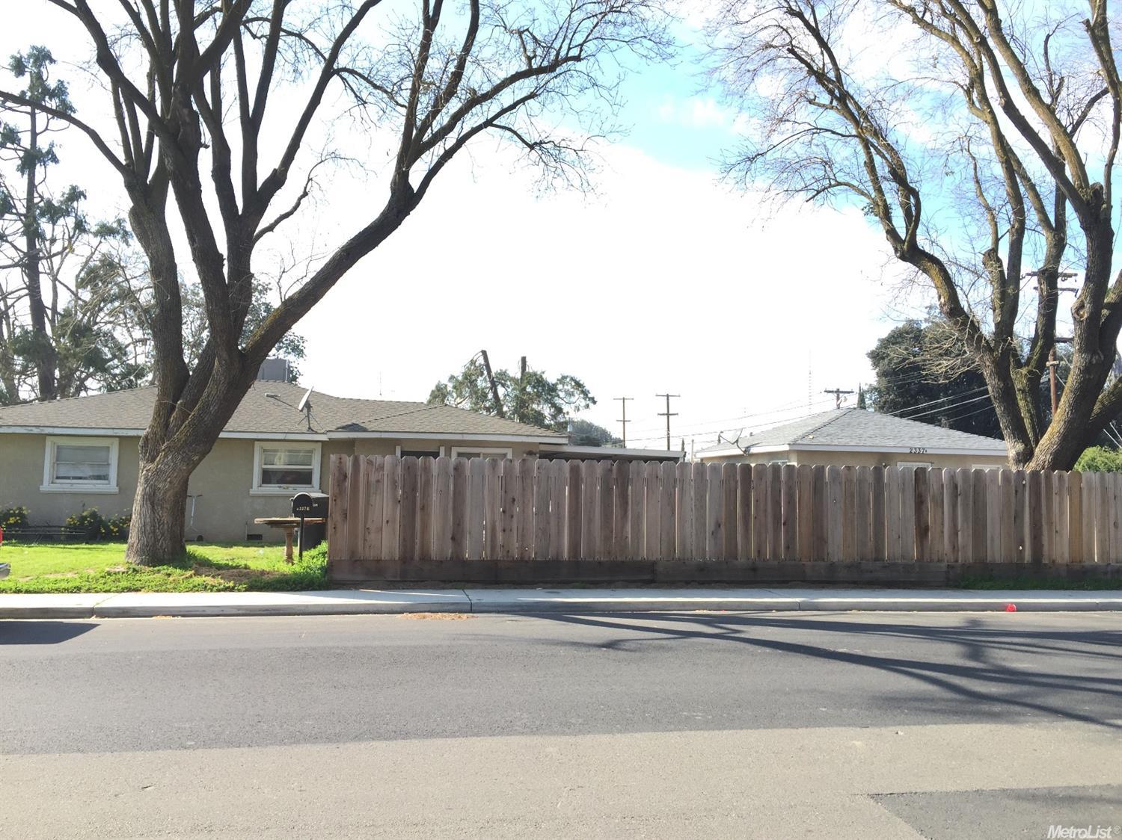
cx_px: 561
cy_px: 420
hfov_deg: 61.7
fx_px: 940
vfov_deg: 48.2
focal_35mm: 29
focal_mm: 4.15
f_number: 2.2
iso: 32
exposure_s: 1/514
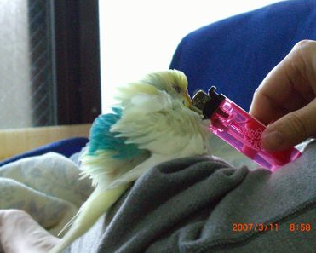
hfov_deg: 16.0
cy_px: 126
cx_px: 161
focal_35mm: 120
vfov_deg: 12.9
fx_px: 1123
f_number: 5.4
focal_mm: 23.7
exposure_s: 1/125
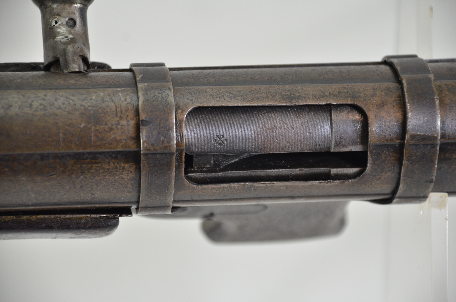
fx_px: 2560
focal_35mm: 202
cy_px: 151
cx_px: 228
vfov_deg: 6.8
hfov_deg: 10.2
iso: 800
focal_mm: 135
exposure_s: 1/200
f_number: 5.6
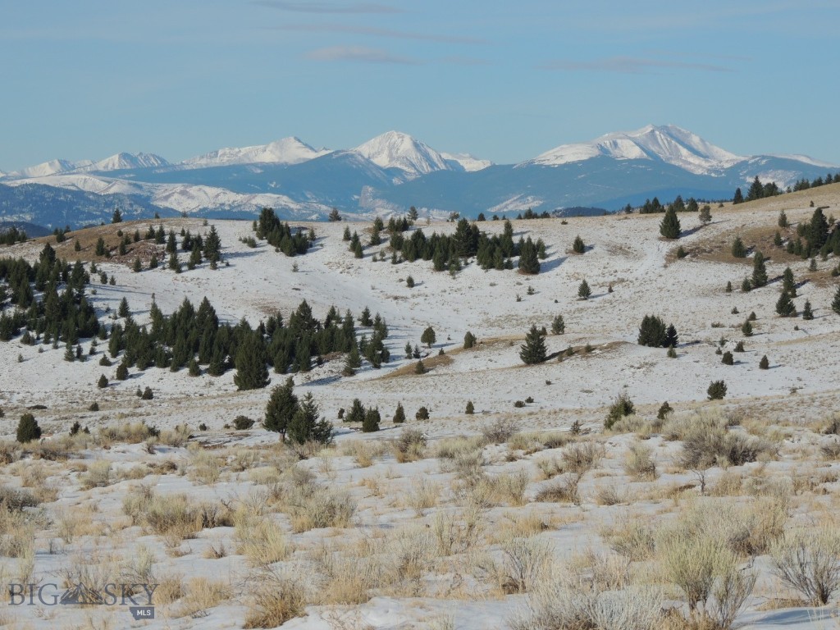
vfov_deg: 9.6
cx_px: 420
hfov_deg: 12.7
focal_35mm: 155
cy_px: 315
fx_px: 3761
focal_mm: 27.6
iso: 100
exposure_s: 1/1250
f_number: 4.4
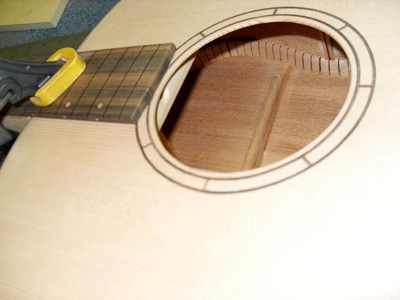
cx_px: 200
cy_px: 150
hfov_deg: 52.6
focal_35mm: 35
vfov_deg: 40.7
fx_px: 404
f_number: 2.8
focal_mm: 6.3
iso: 100
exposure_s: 1/45
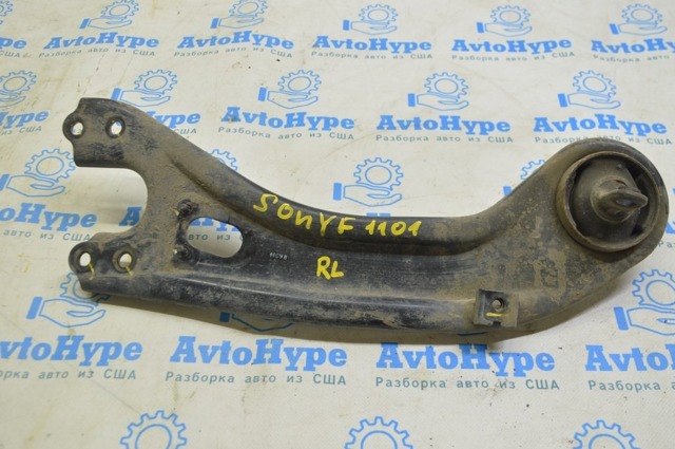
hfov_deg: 53.2
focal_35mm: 36
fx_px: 674
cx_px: 338
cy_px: 224
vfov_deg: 36.8
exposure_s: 1/20
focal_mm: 24
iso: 400
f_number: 5.6
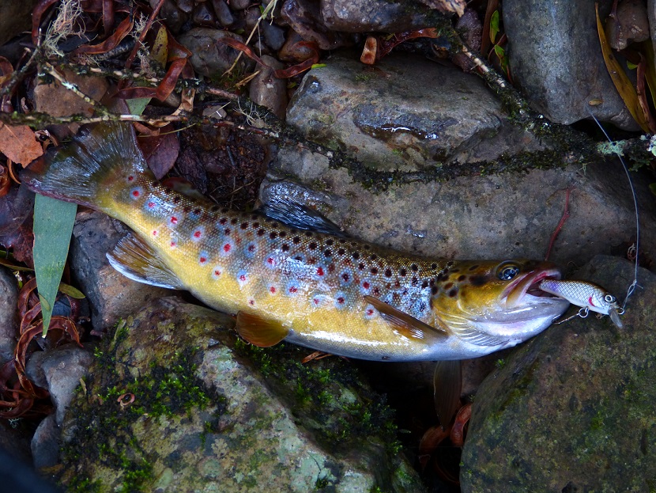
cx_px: 328
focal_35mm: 84
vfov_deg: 17.6
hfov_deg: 23.3
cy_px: 246
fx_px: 1592
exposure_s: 1/60
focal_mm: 15.1
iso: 250
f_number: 3.4
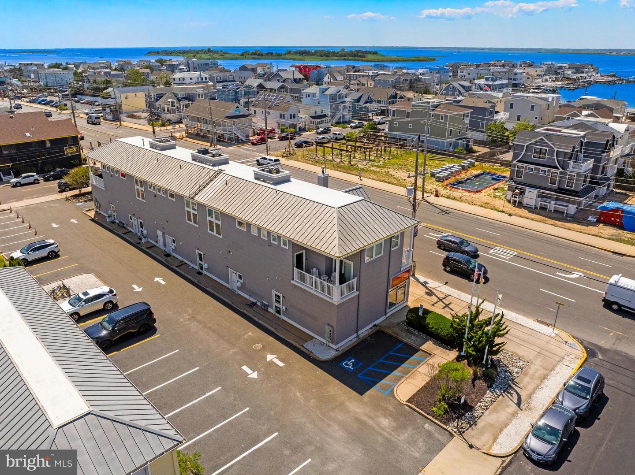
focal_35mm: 24
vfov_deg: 56.8
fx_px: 440
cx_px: 318
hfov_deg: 71.6
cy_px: 238
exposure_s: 1/160
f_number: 4
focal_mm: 12.29
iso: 400
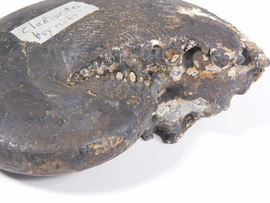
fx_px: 624
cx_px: 135
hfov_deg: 24.4
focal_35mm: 80
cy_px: 102
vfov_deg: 18.4
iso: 125
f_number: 4.4
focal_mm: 14.2
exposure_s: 1/60
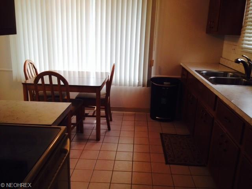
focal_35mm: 35
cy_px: 94
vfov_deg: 40.7
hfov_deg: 52.6
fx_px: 255
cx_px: 126
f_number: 2.4
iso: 50
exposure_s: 1/60
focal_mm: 4.28
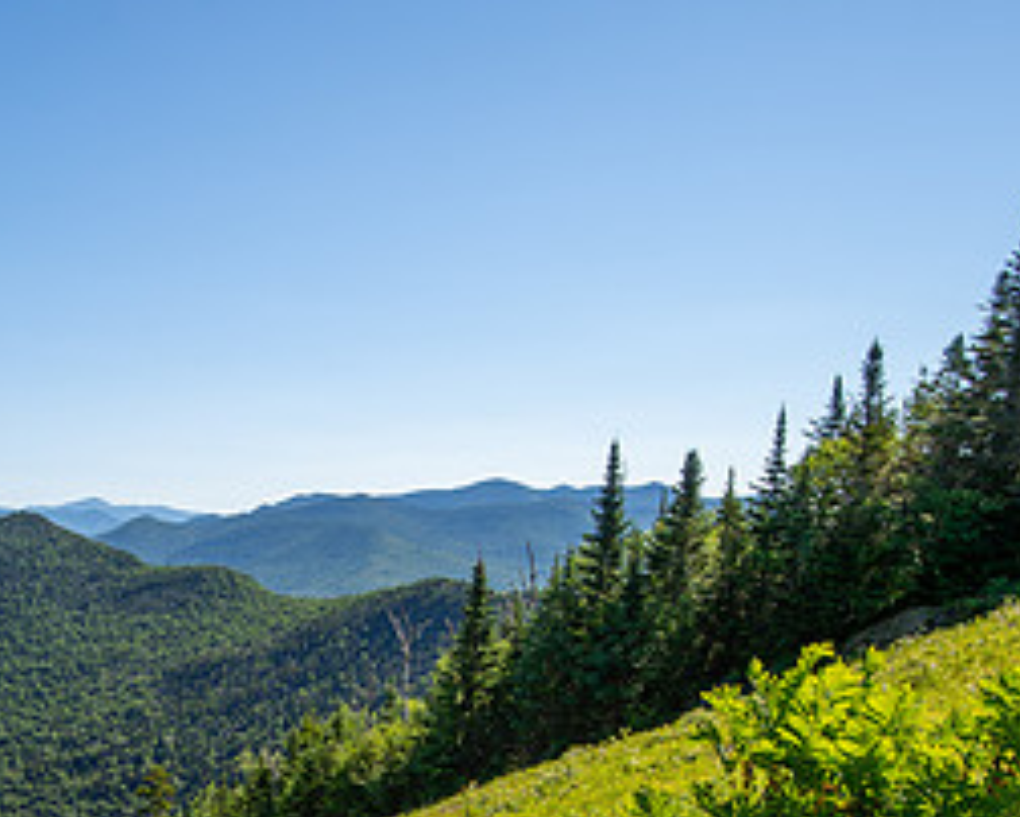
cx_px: 138
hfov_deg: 41.8
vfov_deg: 34.0
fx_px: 1239
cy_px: 773
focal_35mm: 41
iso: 100
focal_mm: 19
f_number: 5
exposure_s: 1/500
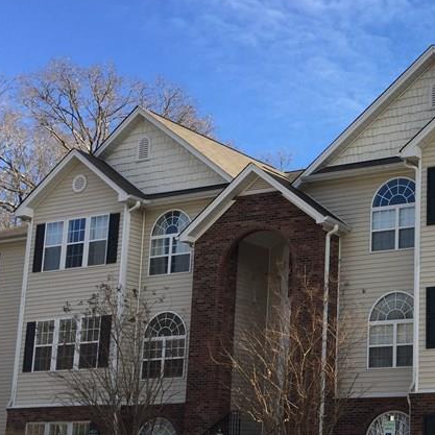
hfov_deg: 25.6
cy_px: 272
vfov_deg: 27.2
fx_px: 896
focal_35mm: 63
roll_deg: -1.1
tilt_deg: +11.1
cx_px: 456
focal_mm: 4.15
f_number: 2.2
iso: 32
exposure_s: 1/942
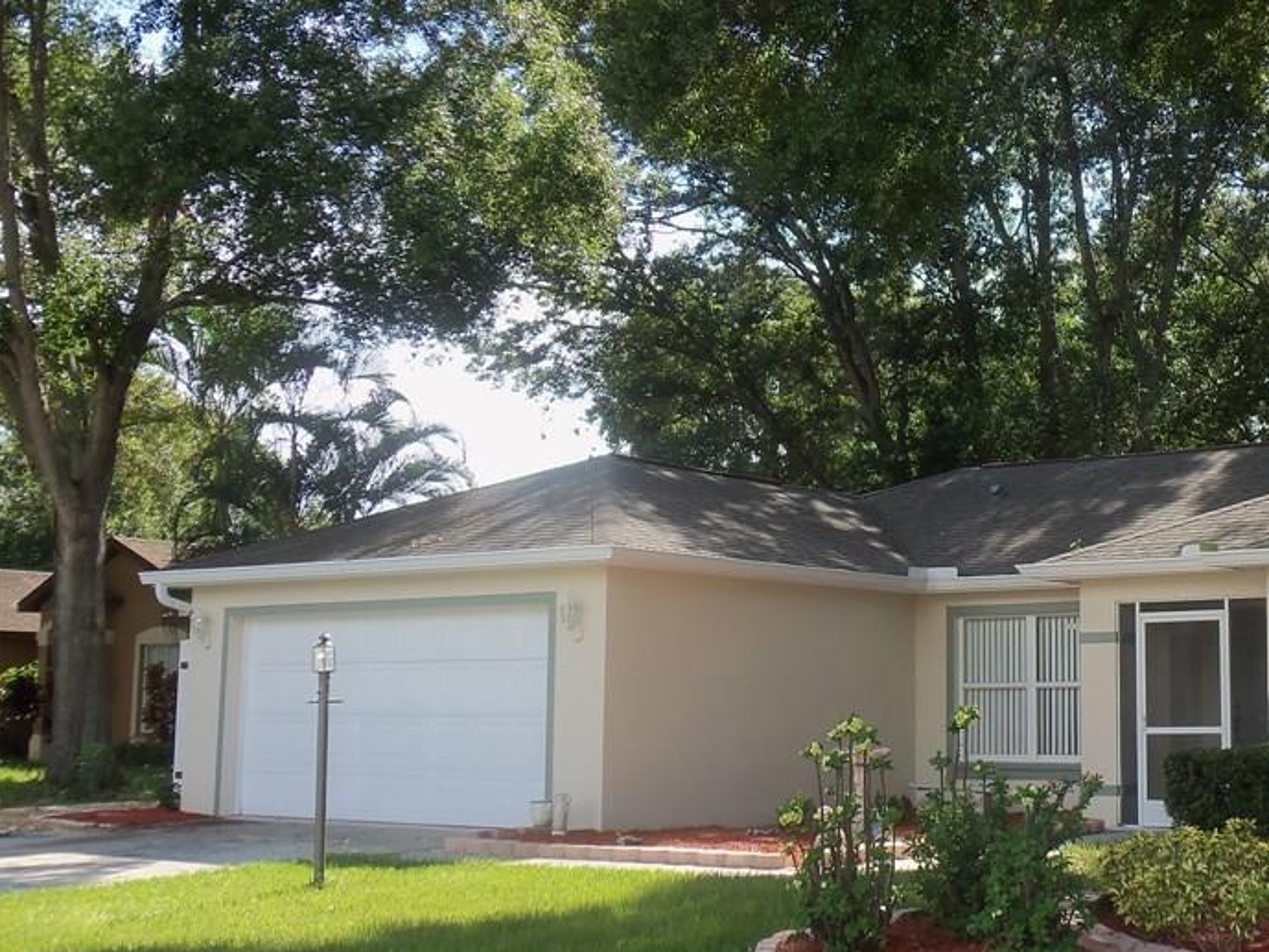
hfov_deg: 34.3
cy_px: 440
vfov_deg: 26.6
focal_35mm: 55
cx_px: 937
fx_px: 2017
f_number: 3.6
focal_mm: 6.7
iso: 64
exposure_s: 1/250
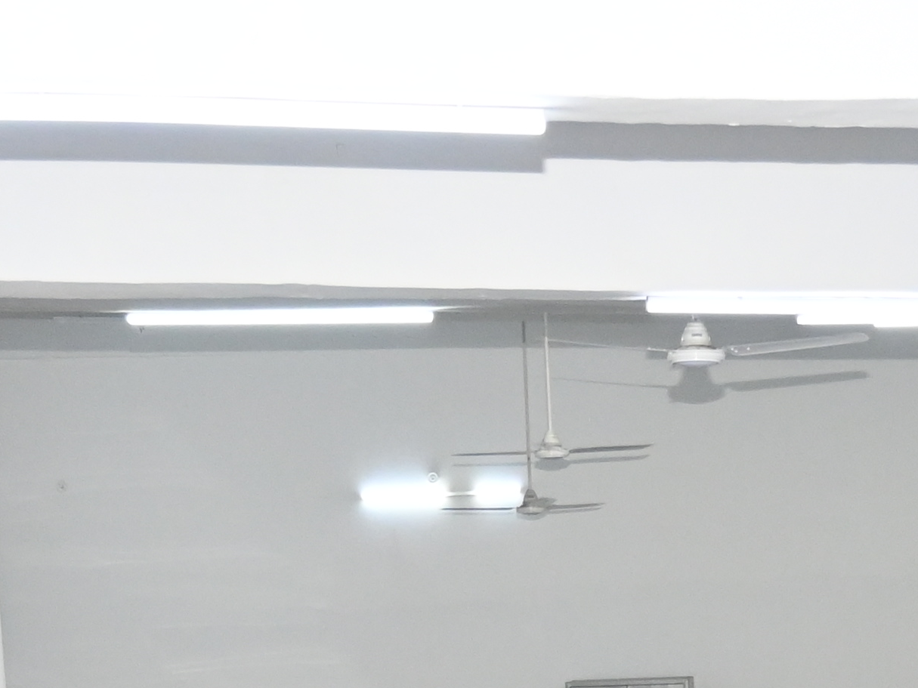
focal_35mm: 119
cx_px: 697
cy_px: 1361
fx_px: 3156
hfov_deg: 16.5
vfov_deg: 11.3
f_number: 3.5
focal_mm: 18
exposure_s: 1/125
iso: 1250
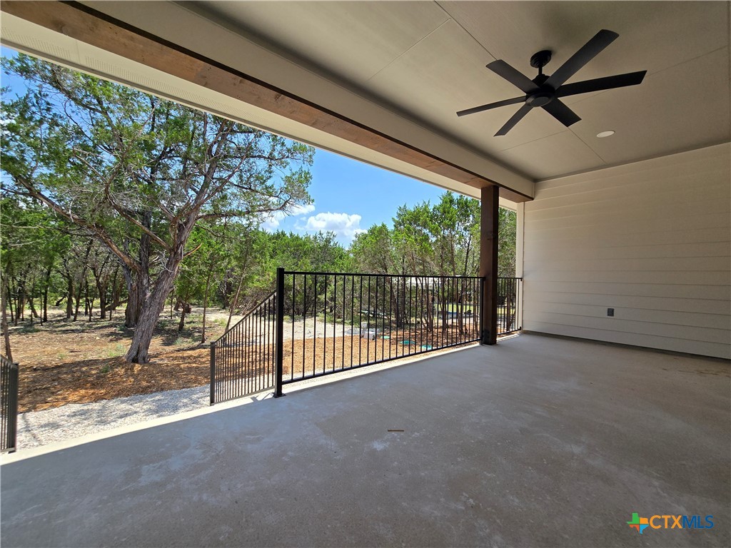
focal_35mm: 13
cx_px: 366
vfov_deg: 89.9
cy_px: 274
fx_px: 275
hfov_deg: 106.2
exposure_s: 1/1488
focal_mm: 2.2
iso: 50
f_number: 2.2
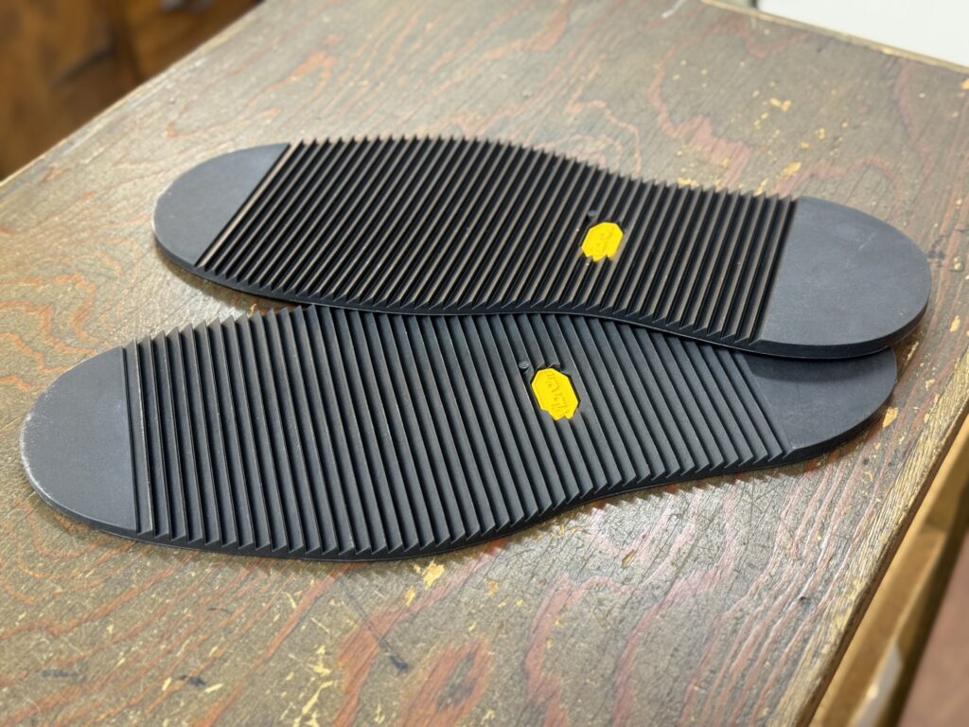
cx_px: 484
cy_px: 364
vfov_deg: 30.3
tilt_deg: -44.2
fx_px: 1344
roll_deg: +1.8
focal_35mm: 48
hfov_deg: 39.7
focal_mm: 6.76
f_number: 1.78
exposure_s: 1/40
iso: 200
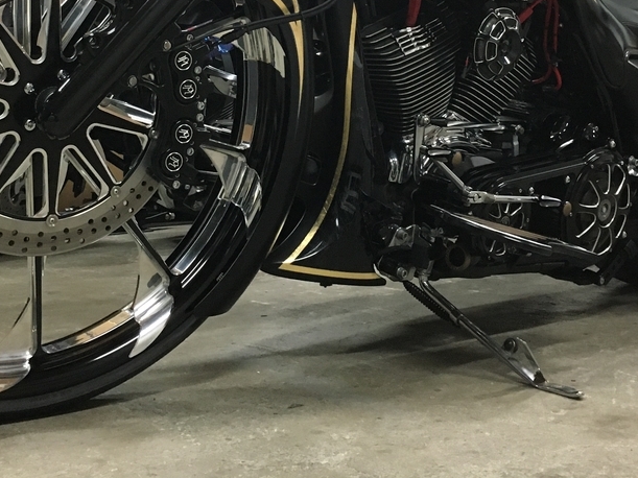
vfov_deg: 24.6
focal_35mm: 57
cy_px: 11
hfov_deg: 33.8
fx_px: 1050
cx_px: 288
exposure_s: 1/30
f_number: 2.2
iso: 200
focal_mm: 4.15
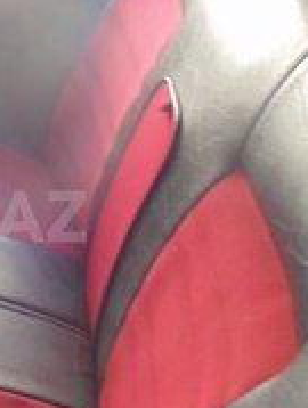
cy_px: 217
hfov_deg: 15.1
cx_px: -89
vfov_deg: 20.8
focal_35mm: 94
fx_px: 1111
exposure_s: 1/30
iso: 160
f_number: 3.3
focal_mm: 6.1
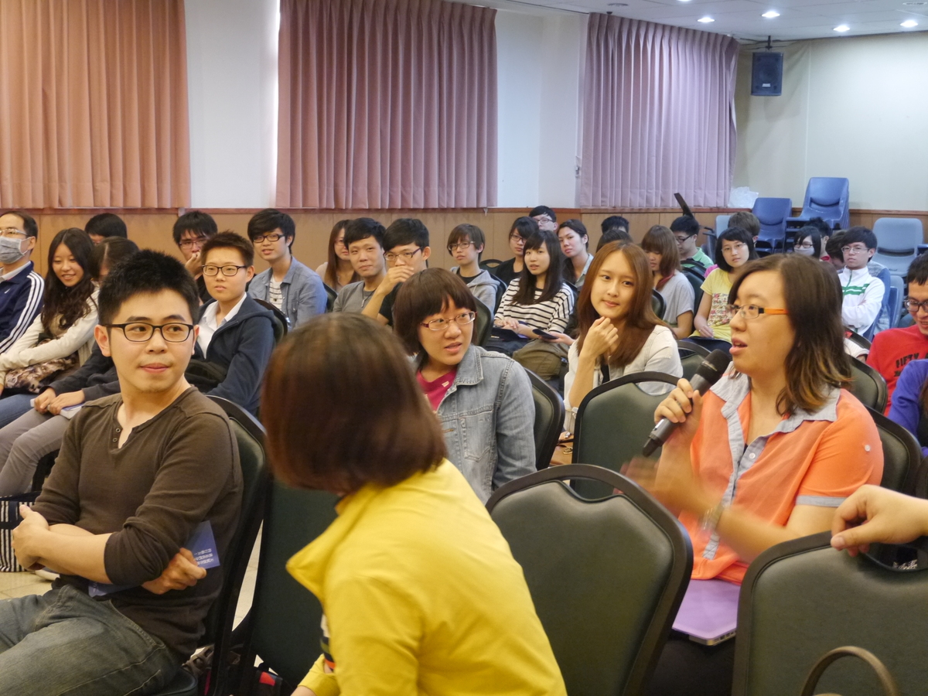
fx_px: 1394
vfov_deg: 28.0
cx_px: 464
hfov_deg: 36.8
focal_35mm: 52
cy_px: 348
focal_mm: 26
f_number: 5
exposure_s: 1/30
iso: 1600
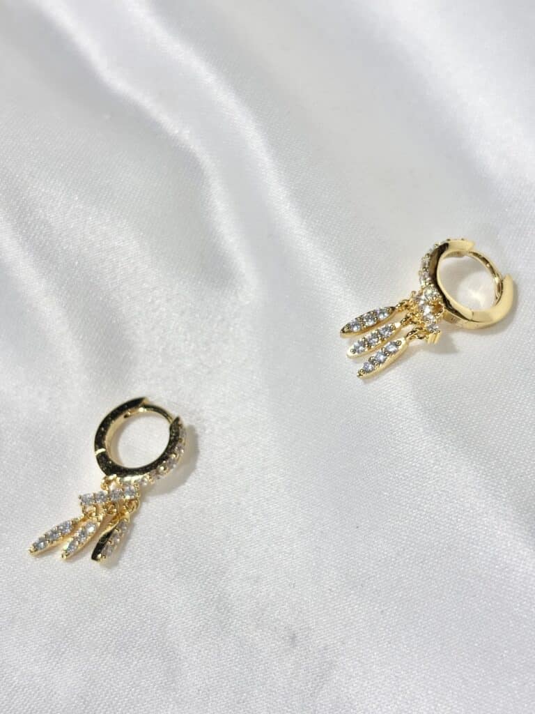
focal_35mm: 52
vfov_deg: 36.8
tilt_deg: -59.9
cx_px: 268
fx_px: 1072
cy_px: 357
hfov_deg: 28.0
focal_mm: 5.96
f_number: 1.6
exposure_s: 1/403
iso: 32
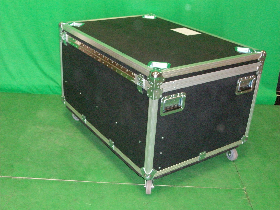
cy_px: 105
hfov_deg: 44.8
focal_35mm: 42
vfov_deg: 34.3
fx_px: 340
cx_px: 140
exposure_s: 1/65.1
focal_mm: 7.1
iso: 320
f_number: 3.2
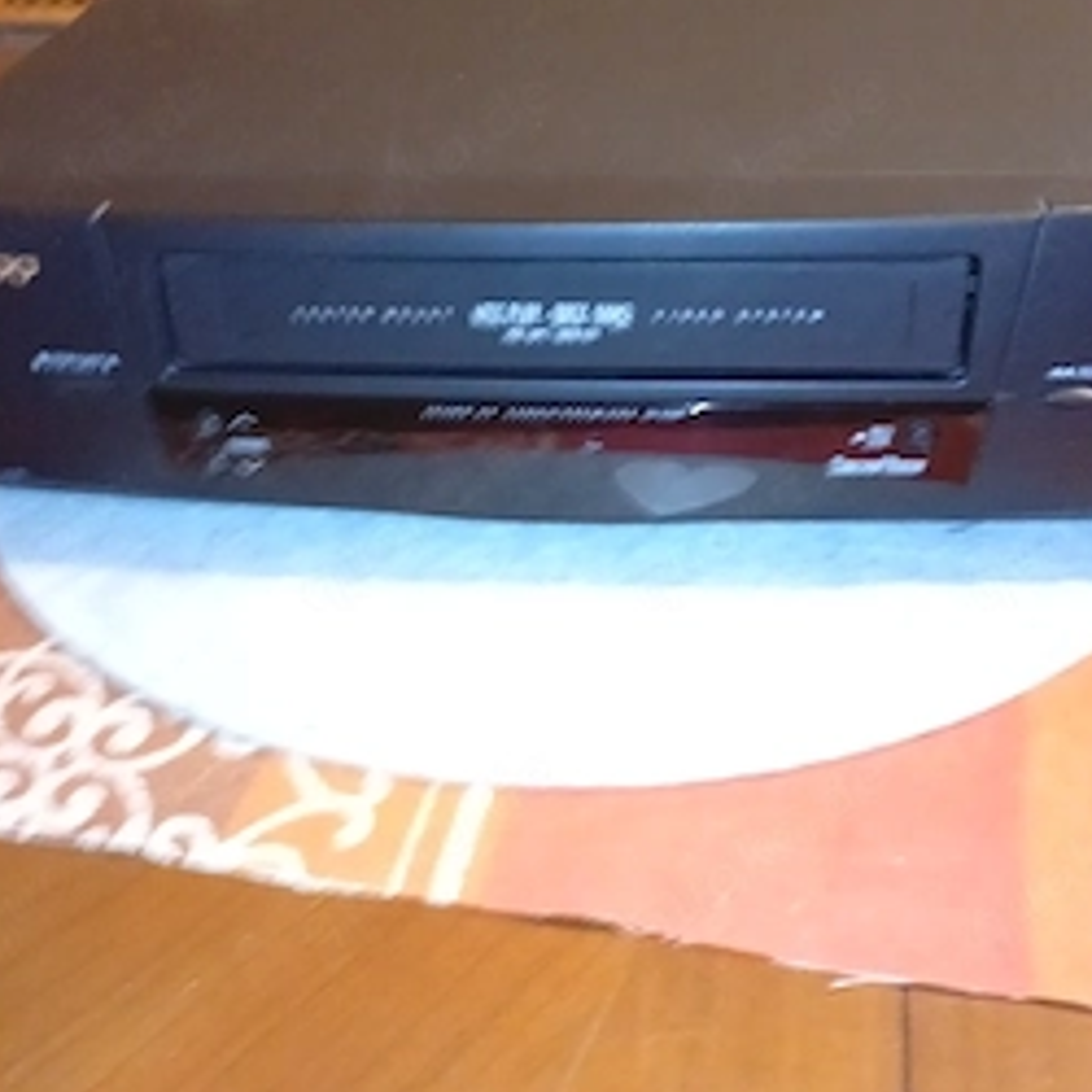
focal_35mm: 38
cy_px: 555
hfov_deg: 43.8
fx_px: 1356
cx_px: 520
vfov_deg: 43.9
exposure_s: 1/20
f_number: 1.8
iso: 840
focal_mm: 3.84
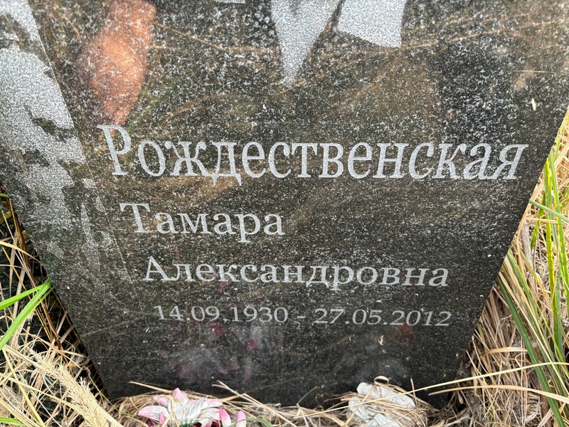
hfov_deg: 67.3
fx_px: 427
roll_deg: +0.0
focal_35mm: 26
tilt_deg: -42.2
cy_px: 214
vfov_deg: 53.1
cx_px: 284
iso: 100
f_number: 1.6
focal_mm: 5.96
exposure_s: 1/121
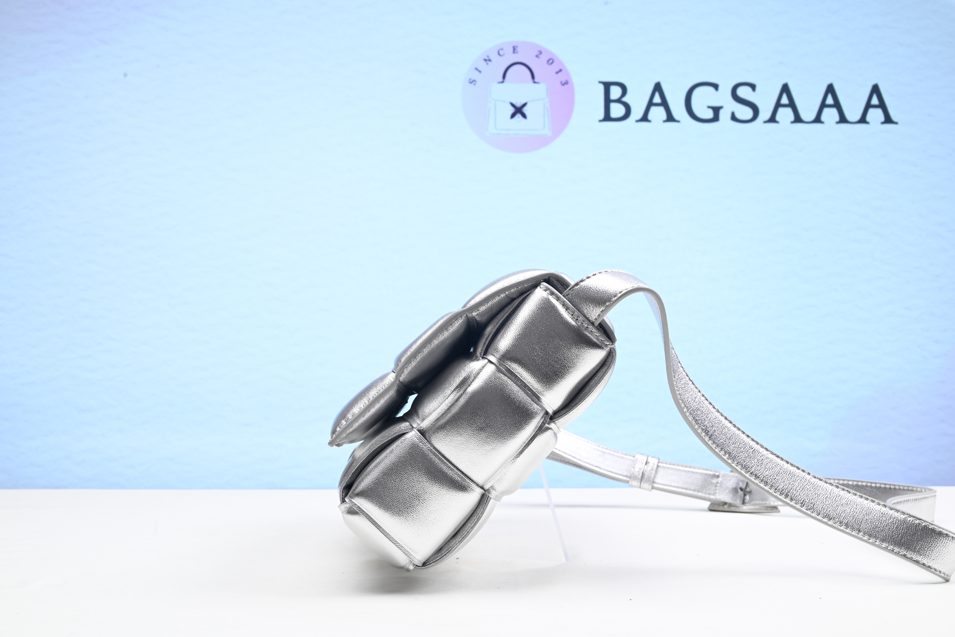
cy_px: 318
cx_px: 478
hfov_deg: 49.5
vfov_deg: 34.2
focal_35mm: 39
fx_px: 1035
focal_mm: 39
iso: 100
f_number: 16
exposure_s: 1/2
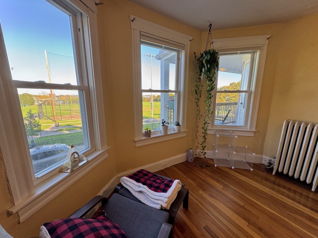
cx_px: 159
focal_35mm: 14
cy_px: 119
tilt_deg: -10.6
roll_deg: -0.8
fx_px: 129
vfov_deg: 85.7
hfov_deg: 102.1
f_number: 2.2
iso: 100
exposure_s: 1/120
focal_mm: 2.22
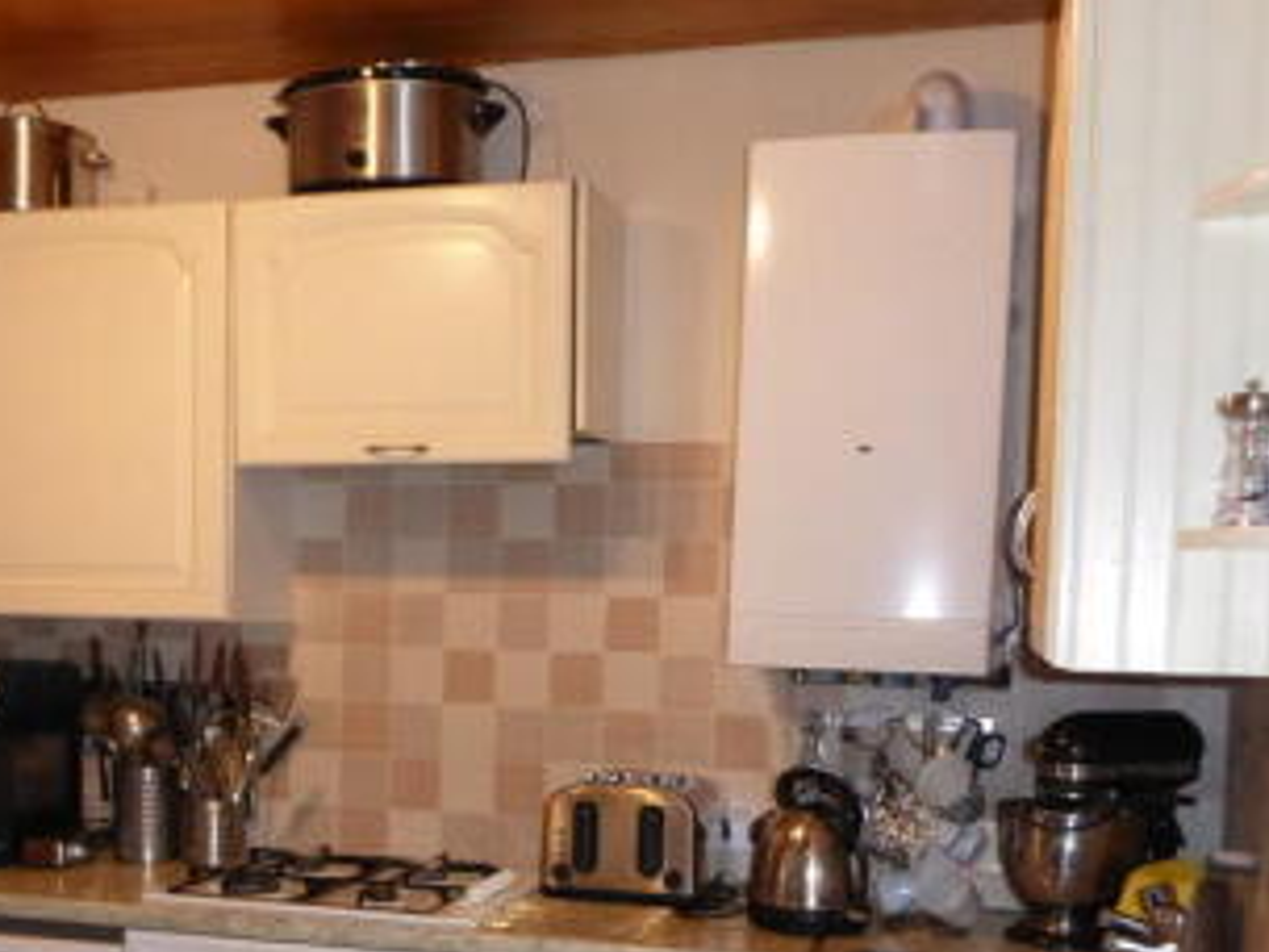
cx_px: 457
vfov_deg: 30.5
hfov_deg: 40.9
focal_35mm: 46
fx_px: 1686
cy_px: 804
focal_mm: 4.3
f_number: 3.3
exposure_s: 1/60
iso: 800
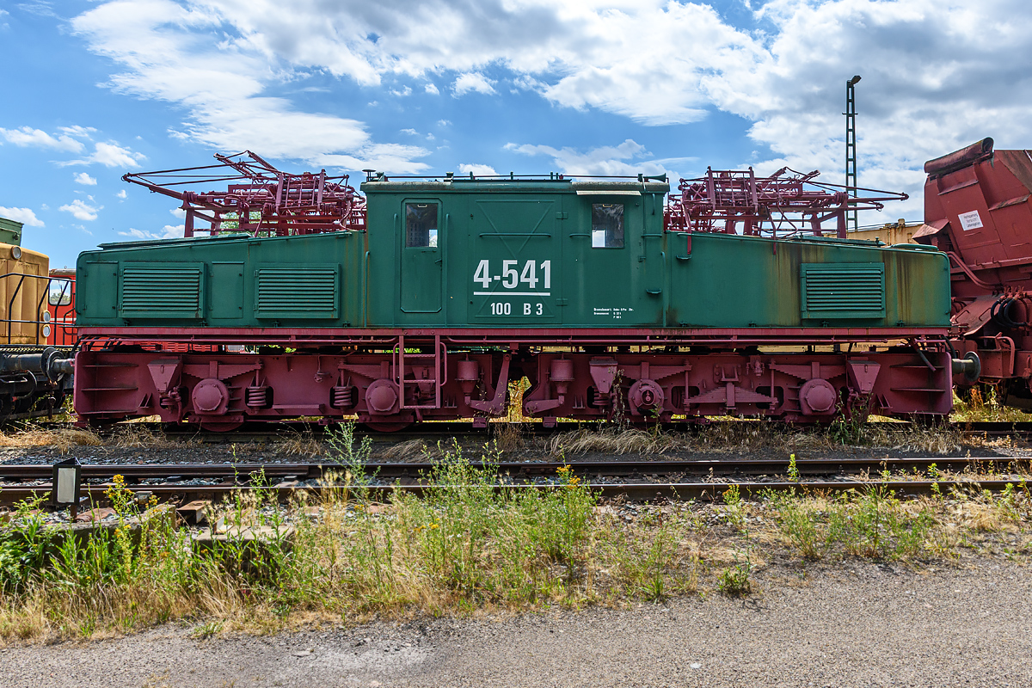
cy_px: 344
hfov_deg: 73.7
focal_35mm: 24
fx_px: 688
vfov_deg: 53.1
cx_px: 516
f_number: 8
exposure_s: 1/1250
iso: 200
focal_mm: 16
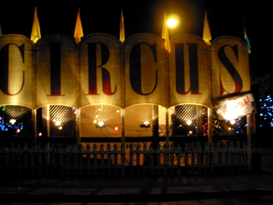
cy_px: 96
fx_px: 331
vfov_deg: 34.4
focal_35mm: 42
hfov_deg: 44.8
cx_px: 130
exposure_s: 1/2
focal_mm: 6.3
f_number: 2.9
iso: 97
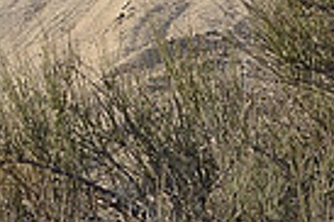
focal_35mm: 507
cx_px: -205
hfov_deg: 4.0
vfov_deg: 2.7
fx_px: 4698
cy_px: -239
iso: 800
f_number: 8
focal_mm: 80
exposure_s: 1/1000
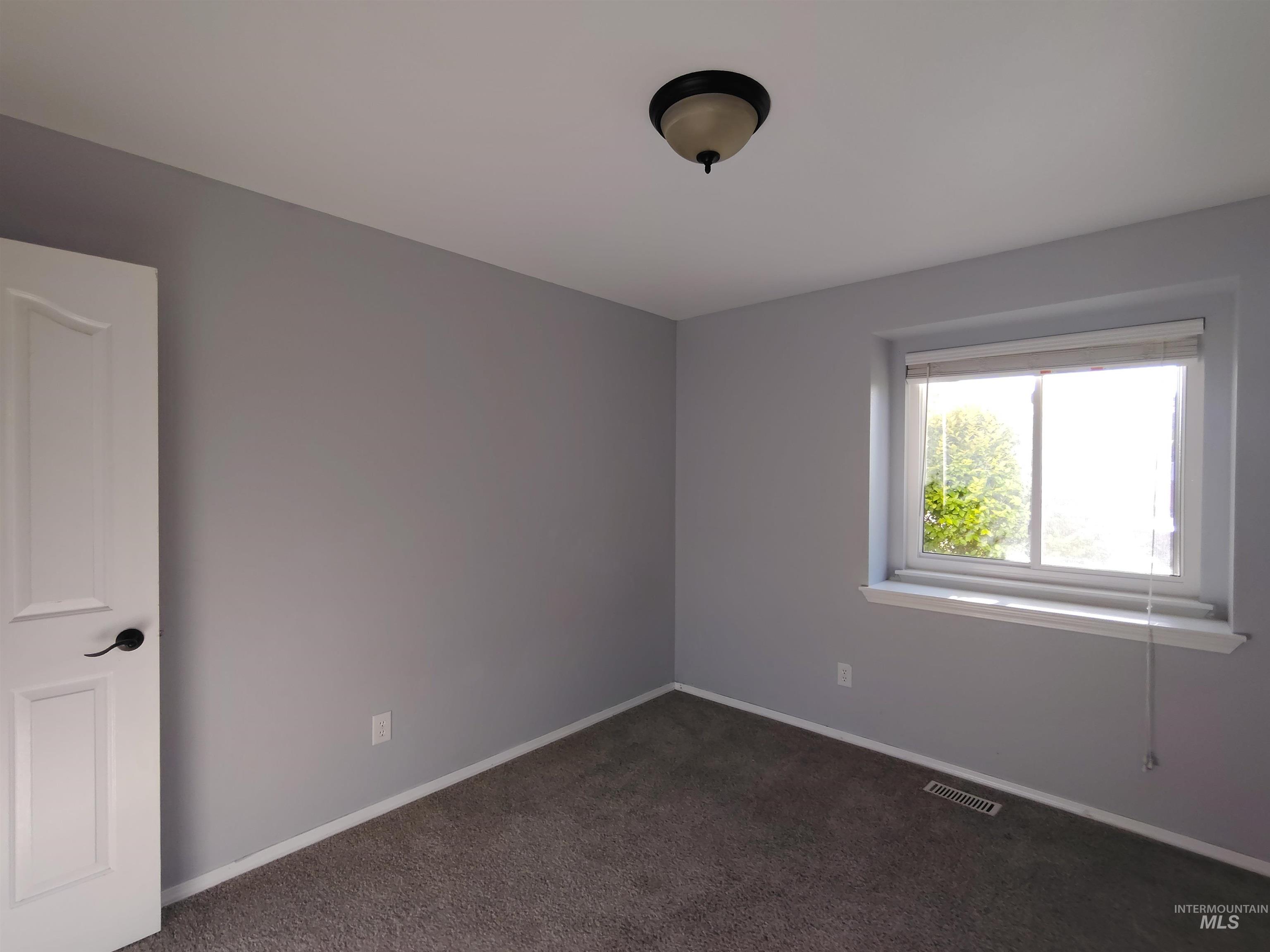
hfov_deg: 94.5
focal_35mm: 16
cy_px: 476
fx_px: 587
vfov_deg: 78.1
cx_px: 635
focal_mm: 2.13
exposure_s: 1/120
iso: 148
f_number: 2.2
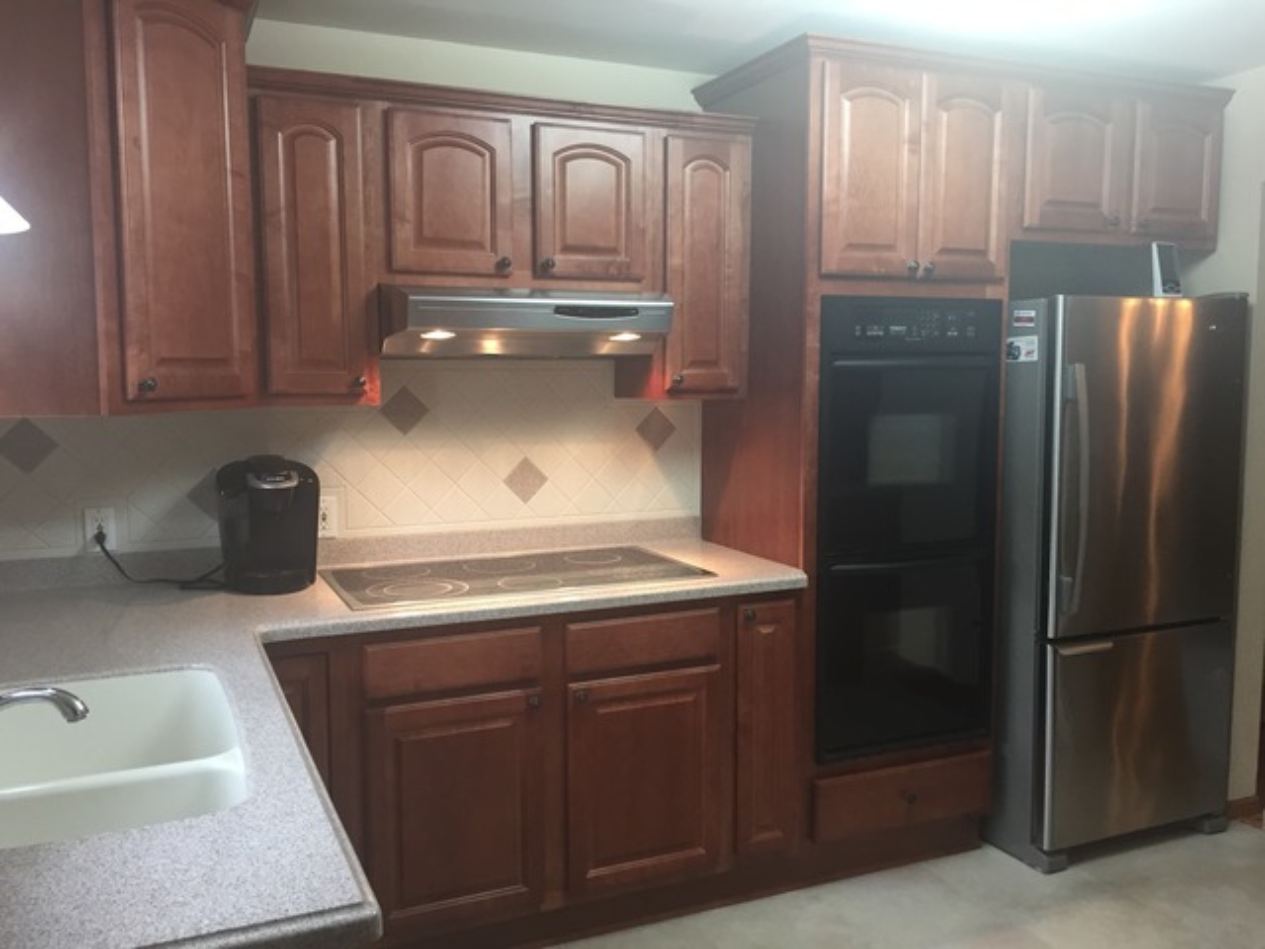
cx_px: 632
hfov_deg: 61.7
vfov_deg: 48.2
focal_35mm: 29
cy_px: 474
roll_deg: +0.2
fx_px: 1060
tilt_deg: -6.3
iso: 100
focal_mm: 4.15
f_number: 2.2
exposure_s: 1/30
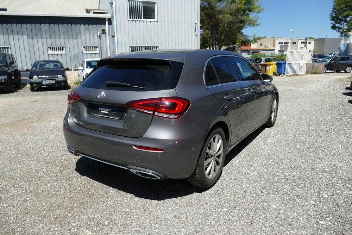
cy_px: 118
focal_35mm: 25
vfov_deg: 51.3
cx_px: 176
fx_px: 244
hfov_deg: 71.5
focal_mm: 9.12
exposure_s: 1/1600
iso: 125
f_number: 3.2
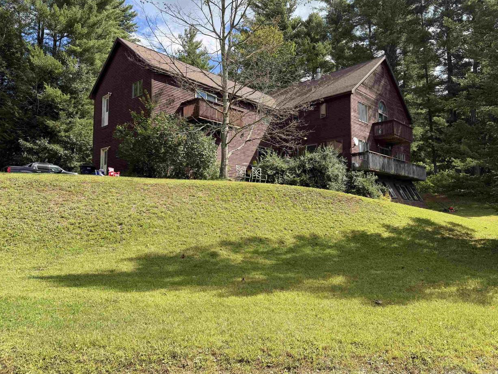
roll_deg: +0.5
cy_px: 183
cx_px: 253
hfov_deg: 69.4
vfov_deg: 54.9
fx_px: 360
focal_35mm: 25
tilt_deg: +5.8
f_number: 1.78
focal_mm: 6.76
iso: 80
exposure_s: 1/1949
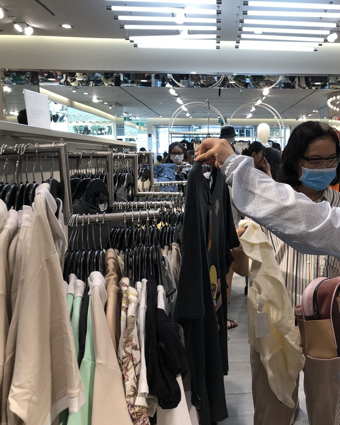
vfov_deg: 49.1
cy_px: 214
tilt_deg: -7.4
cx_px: 268
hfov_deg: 38.7
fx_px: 465
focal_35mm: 37
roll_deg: +1.3
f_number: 1.8
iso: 25
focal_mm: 3.99
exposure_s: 1/50
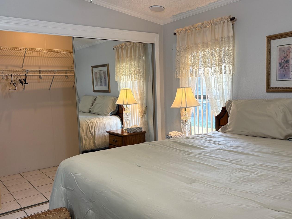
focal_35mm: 33
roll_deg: +2.5
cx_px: 141
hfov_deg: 55.4
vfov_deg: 42.9
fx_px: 278
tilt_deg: -5.4
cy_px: 113
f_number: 1.6
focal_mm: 5.96
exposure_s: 1/120
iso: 80
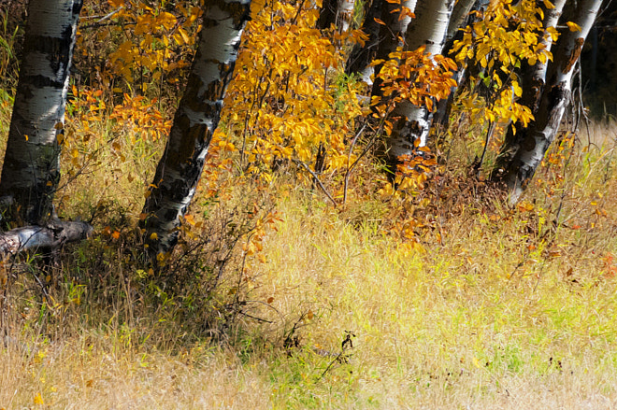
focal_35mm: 618
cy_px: 19
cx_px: 299
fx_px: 10584
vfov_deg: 2.2
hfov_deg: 3.3
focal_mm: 170
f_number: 8
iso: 640
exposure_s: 1/320
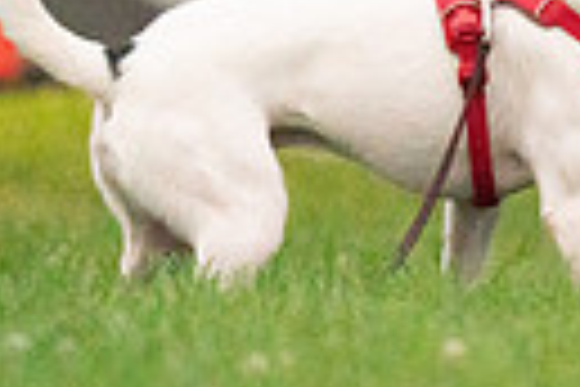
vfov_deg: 0.8
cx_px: 652
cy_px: -362
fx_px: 28837
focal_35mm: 1790
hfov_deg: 1.2
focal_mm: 397
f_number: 6.3
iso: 6400
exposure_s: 1/400
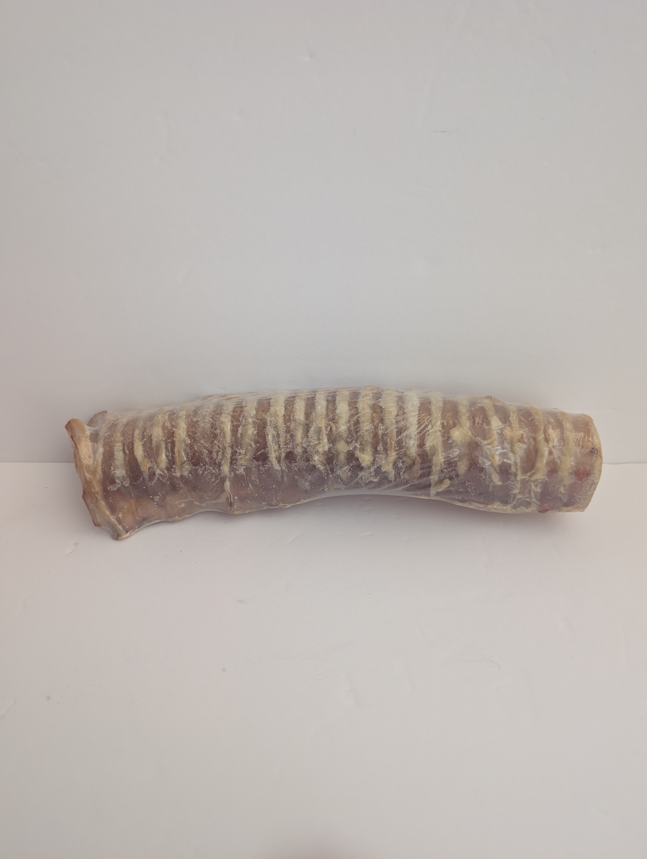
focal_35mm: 24
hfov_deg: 56.9
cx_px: 324
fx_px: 597
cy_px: 430
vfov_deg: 71.5
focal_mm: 6.9
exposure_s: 1/23.8
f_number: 1.68
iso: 116
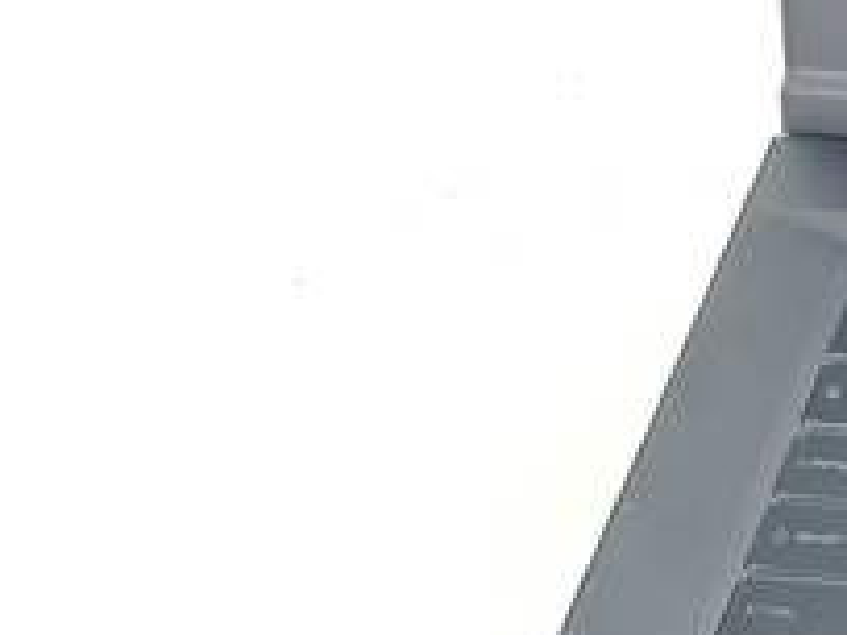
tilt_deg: -40.1
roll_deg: +2.0
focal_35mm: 188
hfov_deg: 9.9
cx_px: 1619
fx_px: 4600
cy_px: 83
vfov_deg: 7.9
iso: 64
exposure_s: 1/121
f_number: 1.78
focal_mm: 6.76
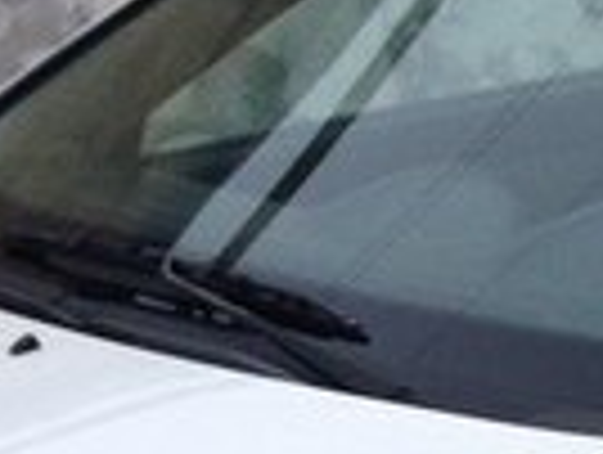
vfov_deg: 9.1
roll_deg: +1.3
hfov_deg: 11.2
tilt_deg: -17.5
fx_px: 2827
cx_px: 1156
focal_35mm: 162
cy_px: 564
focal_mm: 4.12
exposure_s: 1/120
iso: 80
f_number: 2.4
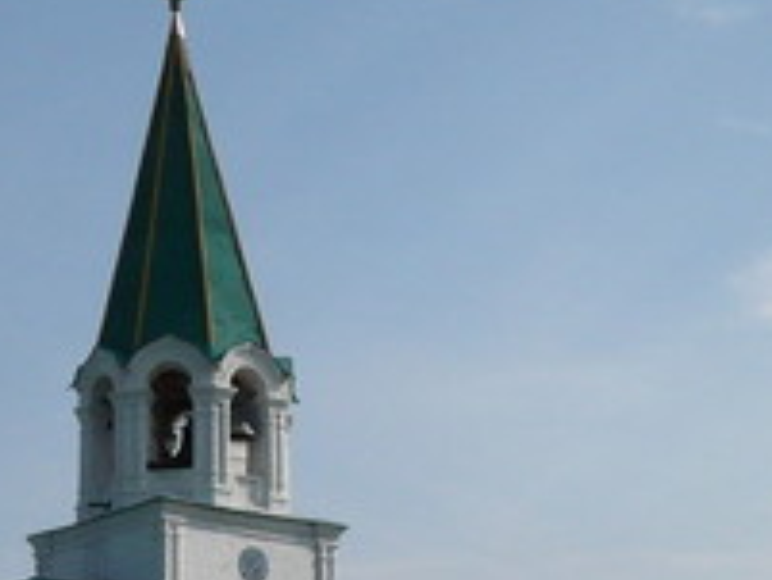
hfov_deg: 21.4
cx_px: -58
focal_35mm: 87
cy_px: 601
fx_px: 1941
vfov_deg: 16.6
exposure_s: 1/1000
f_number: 8
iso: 200
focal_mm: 5.8
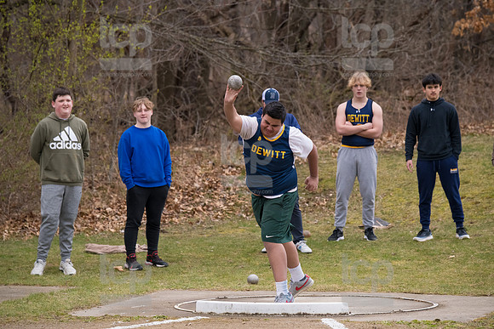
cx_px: 247
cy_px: 164
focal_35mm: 195
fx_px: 2676
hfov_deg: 10.5
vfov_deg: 7.0
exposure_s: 1/1600
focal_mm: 195
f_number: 5
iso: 2000
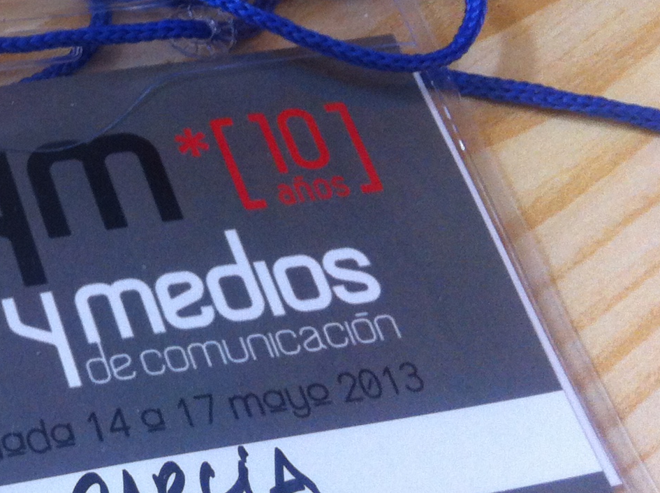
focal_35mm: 96
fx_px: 1828
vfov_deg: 15.2
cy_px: 34
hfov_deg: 18.8
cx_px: -221
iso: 125
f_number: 2.8
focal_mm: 3.85
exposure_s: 1/15
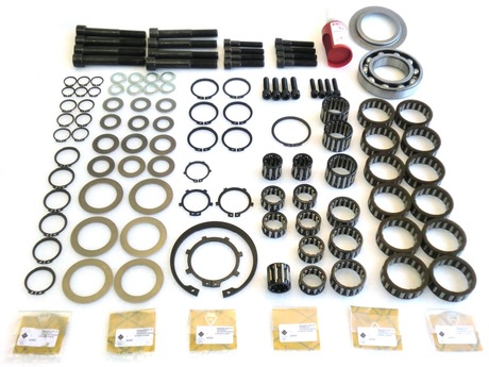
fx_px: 509
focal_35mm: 36
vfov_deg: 39.7
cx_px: 244
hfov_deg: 51.4
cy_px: 184
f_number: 3.1
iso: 64
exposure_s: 1/60
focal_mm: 6.51
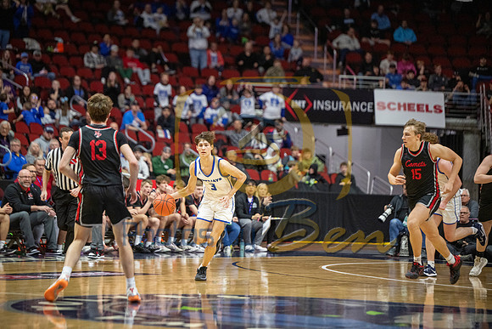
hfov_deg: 12.8
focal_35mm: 160
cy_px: 164
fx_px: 2187
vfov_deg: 8.6
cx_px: 246
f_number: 2.8
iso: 2500
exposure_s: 1/1250
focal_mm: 160
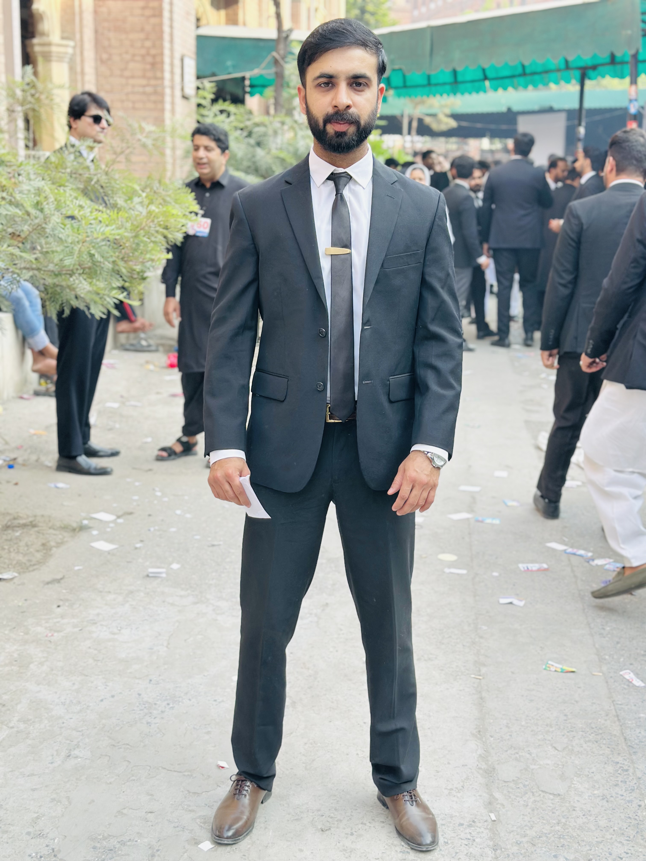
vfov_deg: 39.7
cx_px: 323
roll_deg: -1.1
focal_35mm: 48
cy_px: 430
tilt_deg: -10.6
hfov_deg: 30.3
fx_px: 1194
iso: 80
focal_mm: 6.86
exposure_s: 1/279
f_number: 1.78
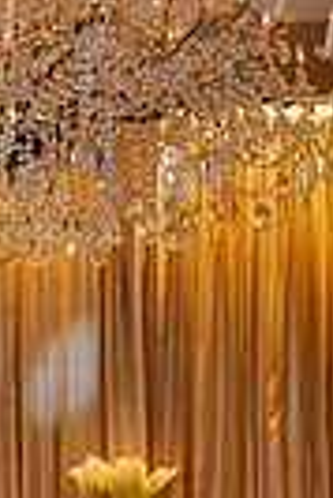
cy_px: 685
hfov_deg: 8.1
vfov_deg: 11.7
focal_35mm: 169
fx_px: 2339
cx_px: -41
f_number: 2.2
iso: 400
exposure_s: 1/200
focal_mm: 50
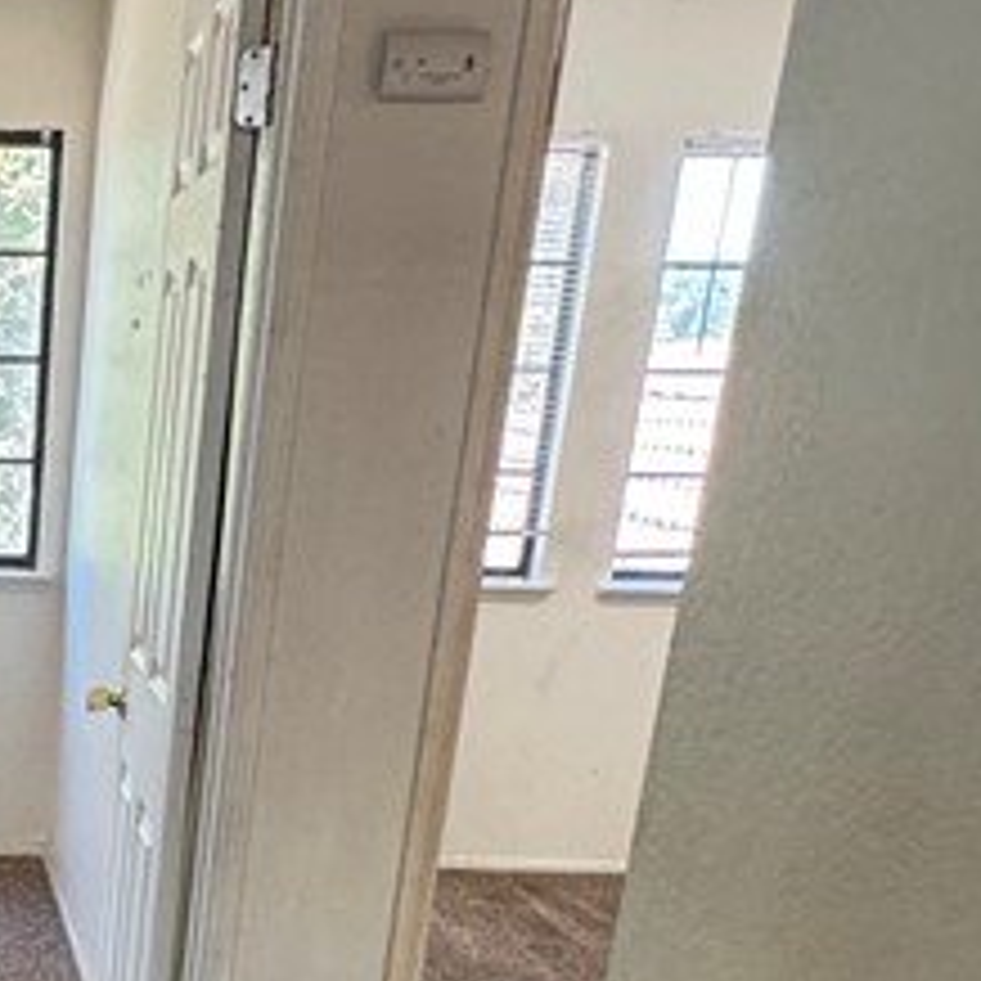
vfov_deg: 27.0
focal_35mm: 58
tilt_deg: -21.7
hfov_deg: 26.0
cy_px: 1094
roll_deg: +0.0
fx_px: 1860
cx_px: -230
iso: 320
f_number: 2.2
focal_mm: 2.22
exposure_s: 1/120
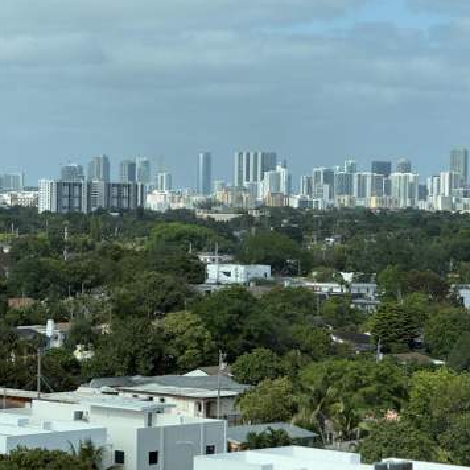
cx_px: 207
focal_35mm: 143
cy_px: 234
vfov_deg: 12.2
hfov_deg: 12.2
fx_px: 2197
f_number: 2.8
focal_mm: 15.66
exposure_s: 1/1342
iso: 50
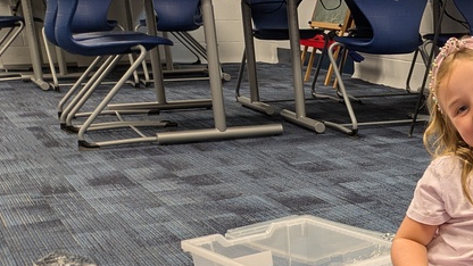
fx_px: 840
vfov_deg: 17.6
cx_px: 554
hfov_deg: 27.9
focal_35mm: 67
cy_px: 262
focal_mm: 5.43
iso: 114
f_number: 1.89
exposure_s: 1/30
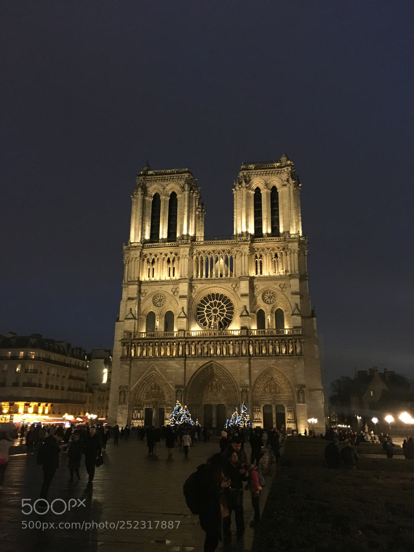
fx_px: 462
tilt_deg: +15.9
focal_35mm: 29
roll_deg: -0.5
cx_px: 207
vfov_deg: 61.7
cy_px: 276
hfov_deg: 48.2
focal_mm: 4.15
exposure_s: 1/17
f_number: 2.2
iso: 250
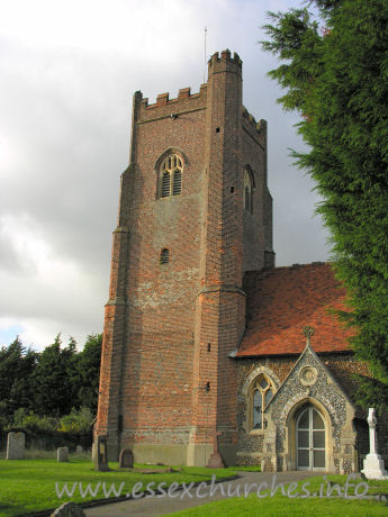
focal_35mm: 43
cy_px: 258
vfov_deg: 43.9
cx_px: 194
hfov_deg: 33.6
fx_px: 643
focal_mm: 11
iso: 50
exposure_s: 1/156
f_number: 5.2
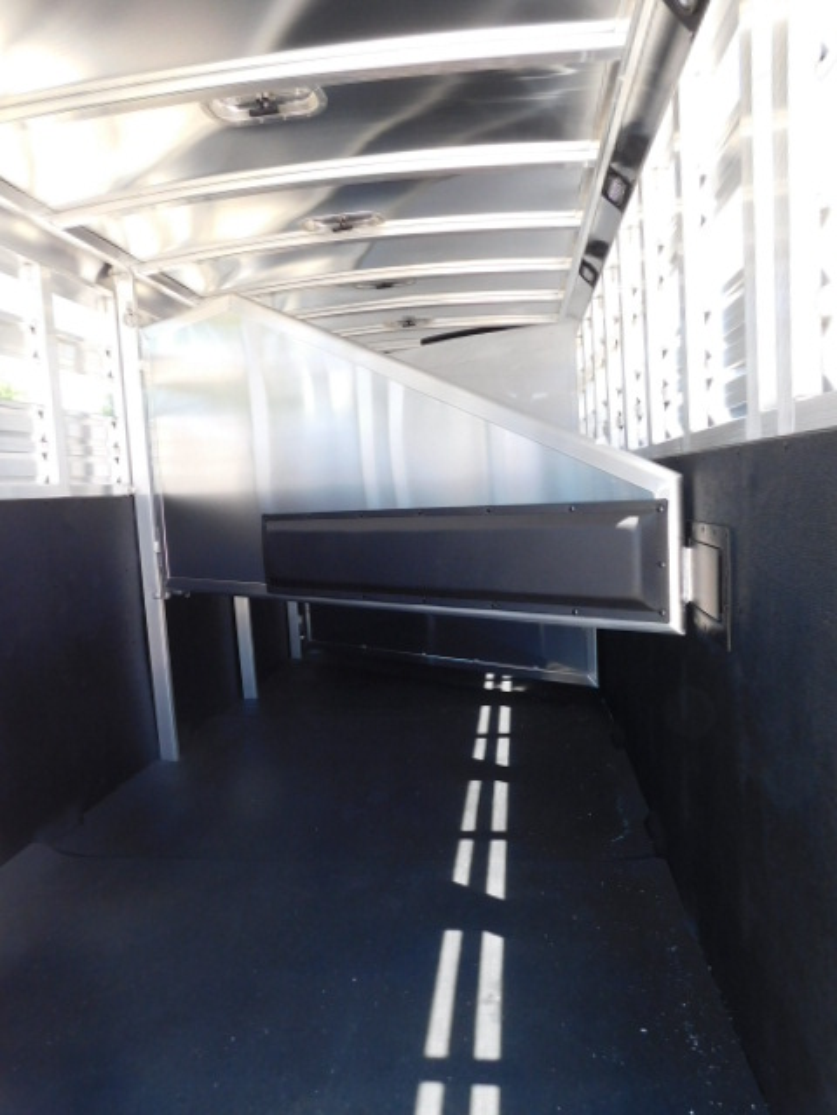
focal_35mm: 23
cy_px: 558
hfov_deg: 58.9
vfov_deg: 73.9
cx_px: 418
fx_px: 742
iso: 125
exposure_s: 1/80
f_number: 3
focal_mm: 4
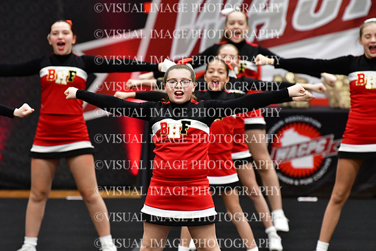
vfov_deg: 4.6
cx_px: 188
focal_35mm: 300
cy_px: 126
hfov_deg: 6.9
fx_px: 3134
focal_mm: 200
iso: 5000
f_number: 3.5
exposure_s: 1/500
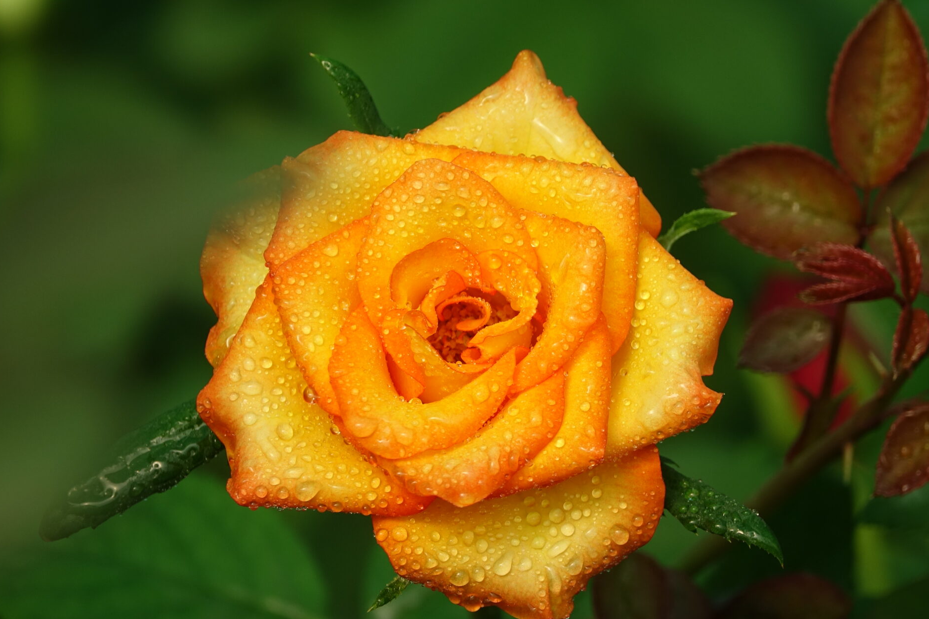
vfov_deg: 1.7
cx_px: 550
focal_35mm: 820
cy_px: 272
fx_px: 21161
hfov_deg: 2.5
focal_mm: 220
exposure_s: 1/400
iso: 100
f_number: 4
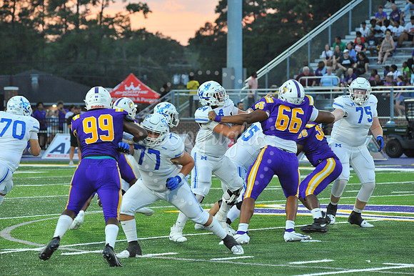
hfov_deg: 10.3
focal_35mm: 200
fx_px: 2299
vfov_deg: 6.9
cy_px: 138
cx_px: 207
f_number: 7.1
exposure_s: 1/320
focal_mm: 200
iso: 3200
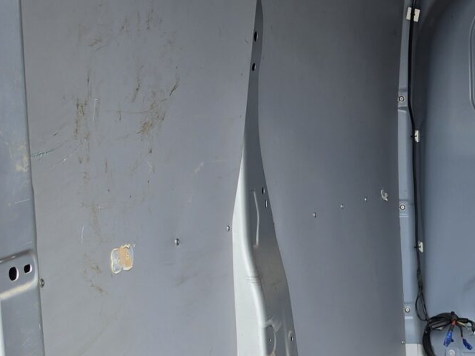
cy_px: 367
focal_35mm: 89
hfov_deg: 19.5
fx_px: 1221
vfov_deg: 16.2
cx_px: 687
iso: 10
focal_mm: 6.5
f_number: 1.4
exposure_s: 1/185
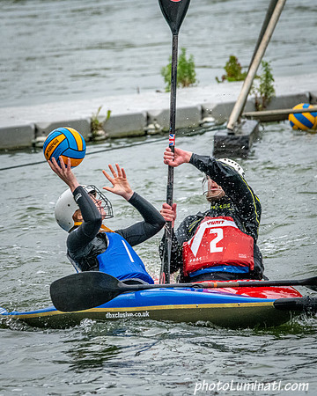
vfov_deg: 3.4
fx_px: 6764
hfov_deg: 2.7
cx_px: 124
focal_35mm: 577
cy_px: 203
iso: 3200
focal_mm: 400
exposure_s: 1/2000
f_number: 8
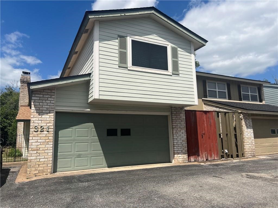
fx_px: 209
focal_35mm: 26
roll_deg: +1.4
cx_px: 139
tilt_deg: +9.5
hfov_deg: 67.3
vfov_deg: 53.1
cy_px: 104
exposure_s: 1/6993
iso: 50
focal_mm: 5.7
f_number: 1.5
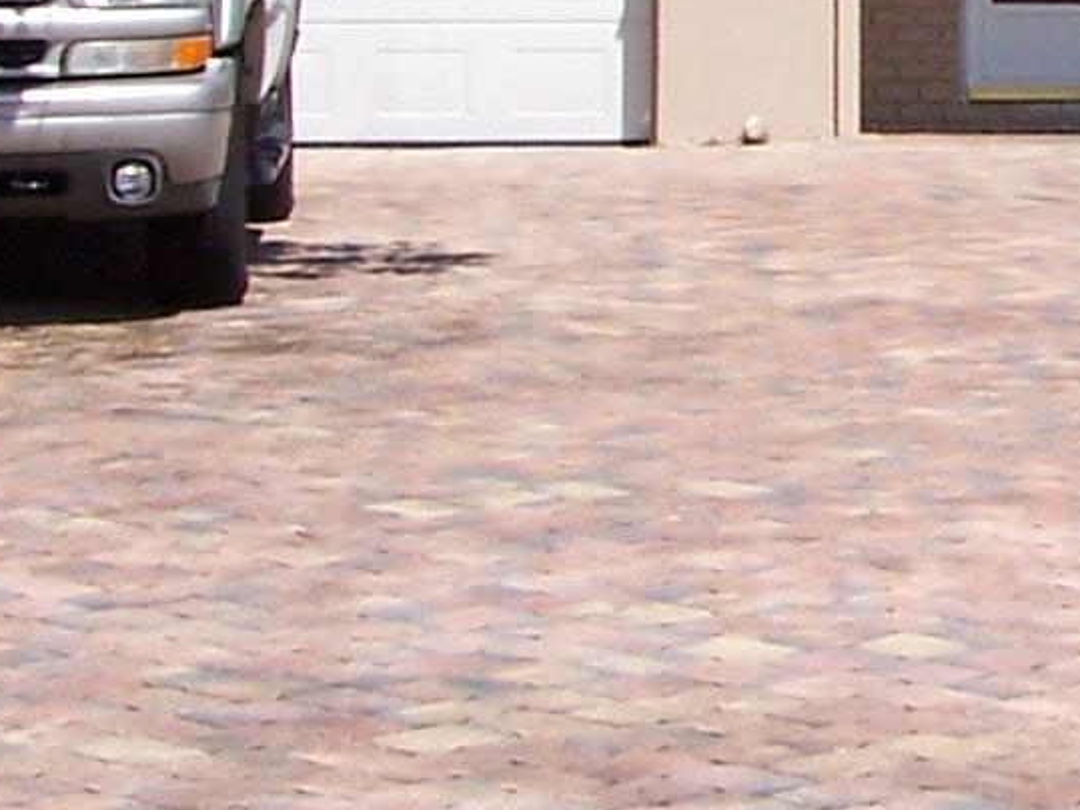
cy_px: -249
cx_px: 1447
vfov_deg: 8.6
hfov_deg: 11.2
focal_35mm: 171
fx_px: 5334
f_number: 5.6
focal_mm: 6.7
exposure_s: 1/350
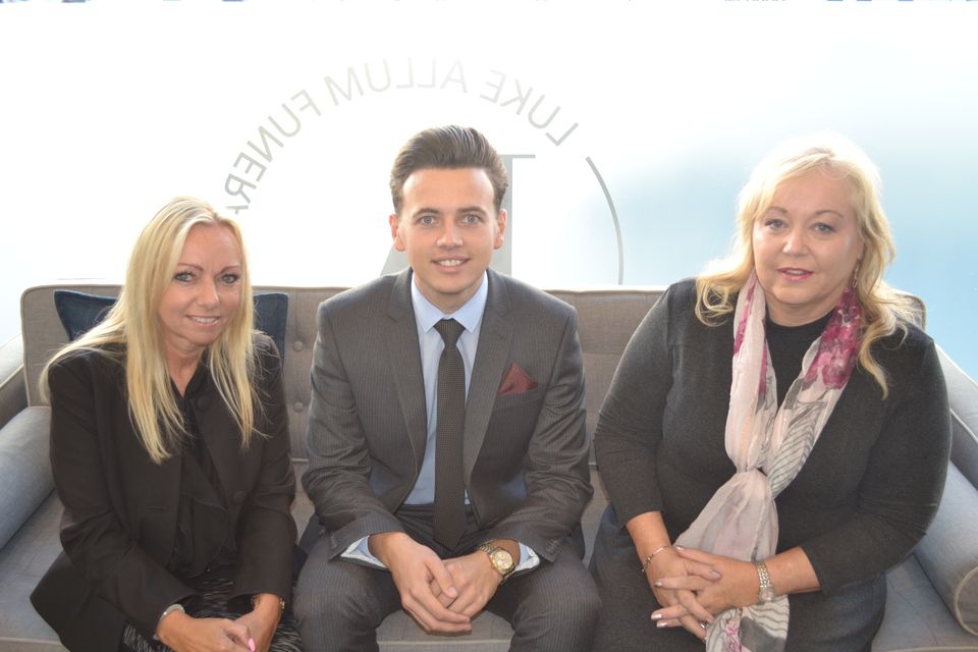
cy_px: 326
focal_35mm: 36
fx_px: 978
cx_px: 489
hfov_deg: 53.1
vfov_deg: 36.9
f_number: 4
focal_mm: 24
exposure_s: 1/30
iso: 250
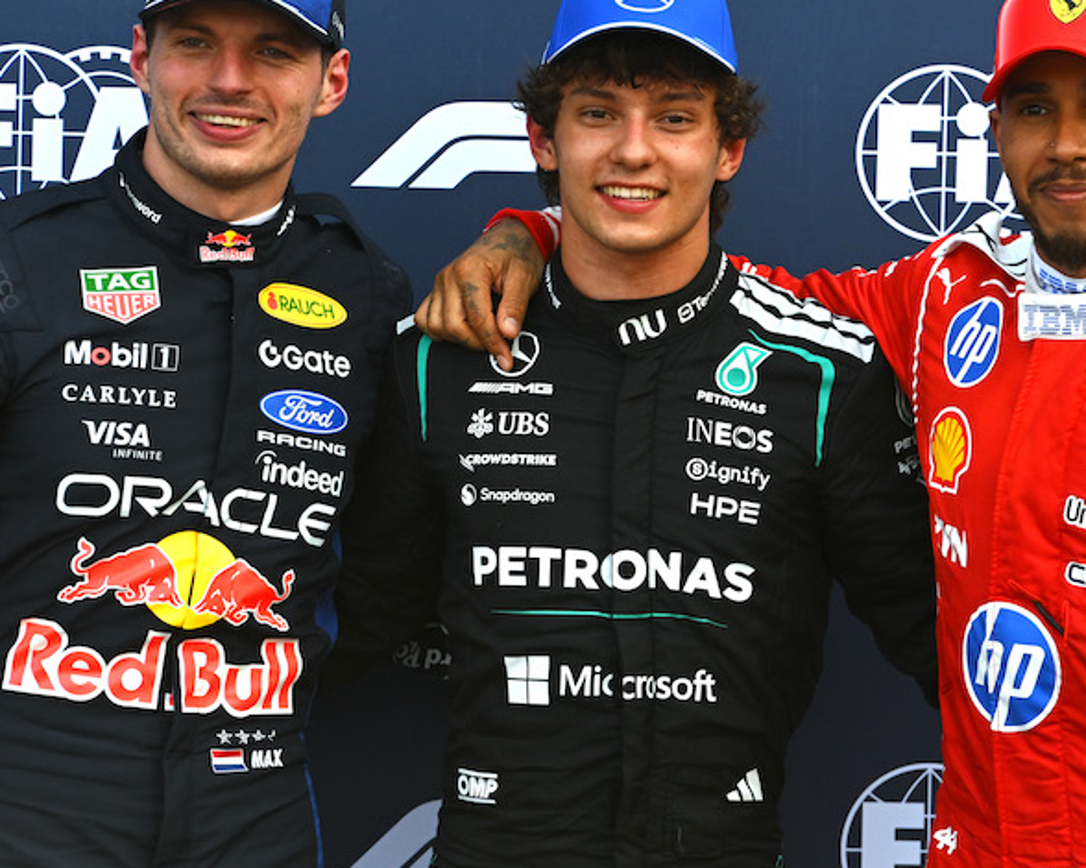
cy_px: 432
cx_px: 582
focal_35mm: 383
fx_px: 12306
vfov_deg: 4.0
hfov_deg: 5.1
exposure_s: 1/1000
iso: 400
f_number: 4
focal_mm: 200
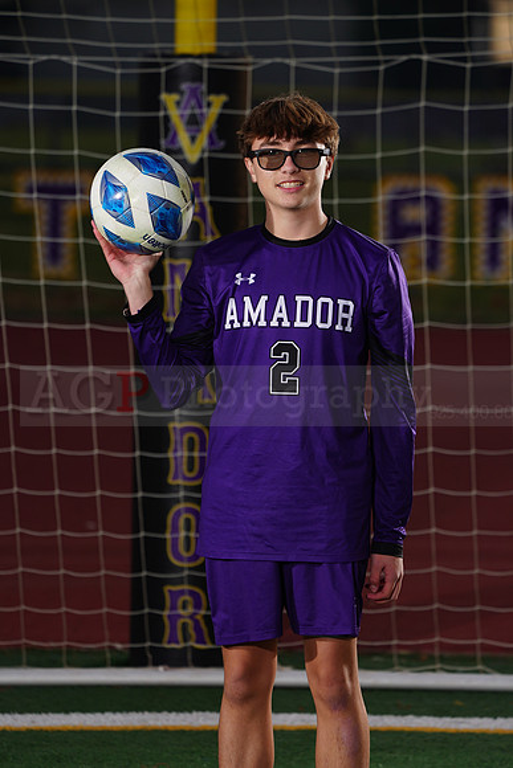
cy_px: 384
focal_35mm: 318
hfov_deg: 4.3
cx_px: 256
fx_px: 6793
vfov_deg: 6.5
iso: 200
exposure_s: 1/200
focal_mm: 318
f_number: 7.1
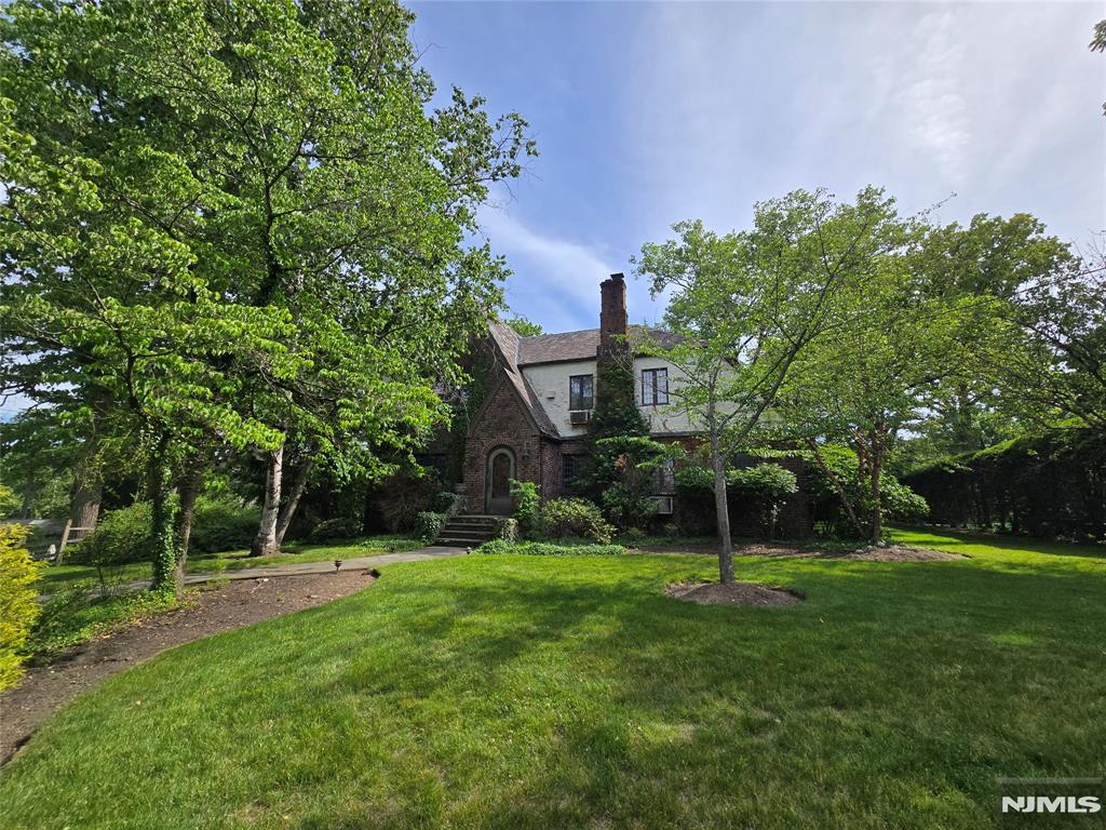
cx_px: 553
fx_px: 415
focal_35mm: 13
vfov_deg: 89.9
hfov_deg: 106.2
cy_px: 415
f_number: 2.2
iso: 50
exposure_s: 1/2198
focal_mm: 2.2
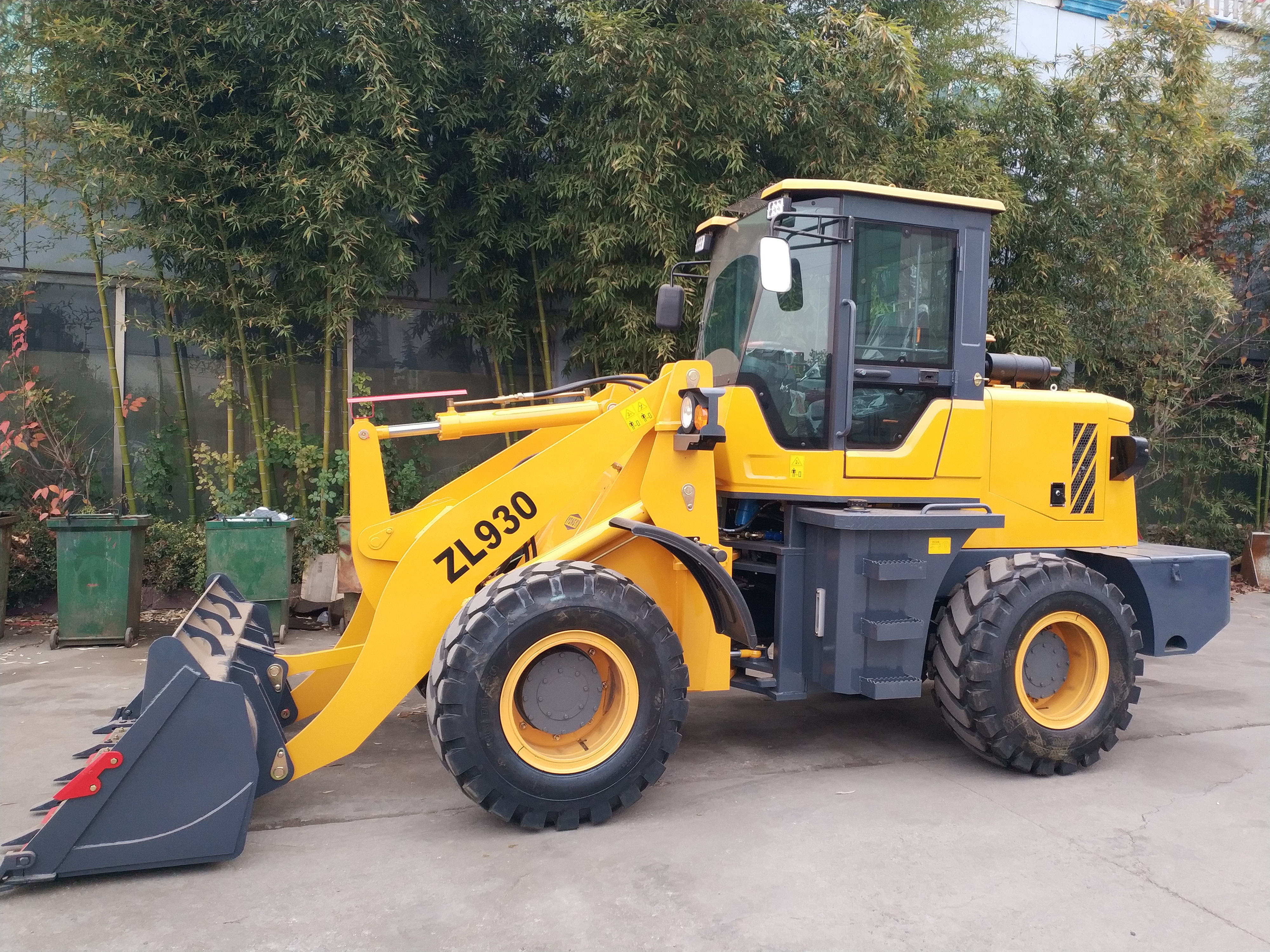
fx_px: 1174
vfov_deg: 44.2
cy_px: 476
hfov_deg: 56.8
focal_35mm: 32
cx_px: 635
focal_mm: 4.5
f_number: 2
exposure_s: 1/50
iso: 243
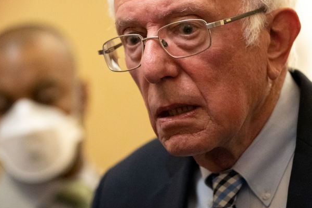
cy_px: 65
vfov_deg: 7.5
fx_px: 1595
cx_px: 187
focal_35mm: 184
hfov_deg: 11.2
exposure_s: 1/80
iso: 10000
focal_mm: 108
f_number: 2.8
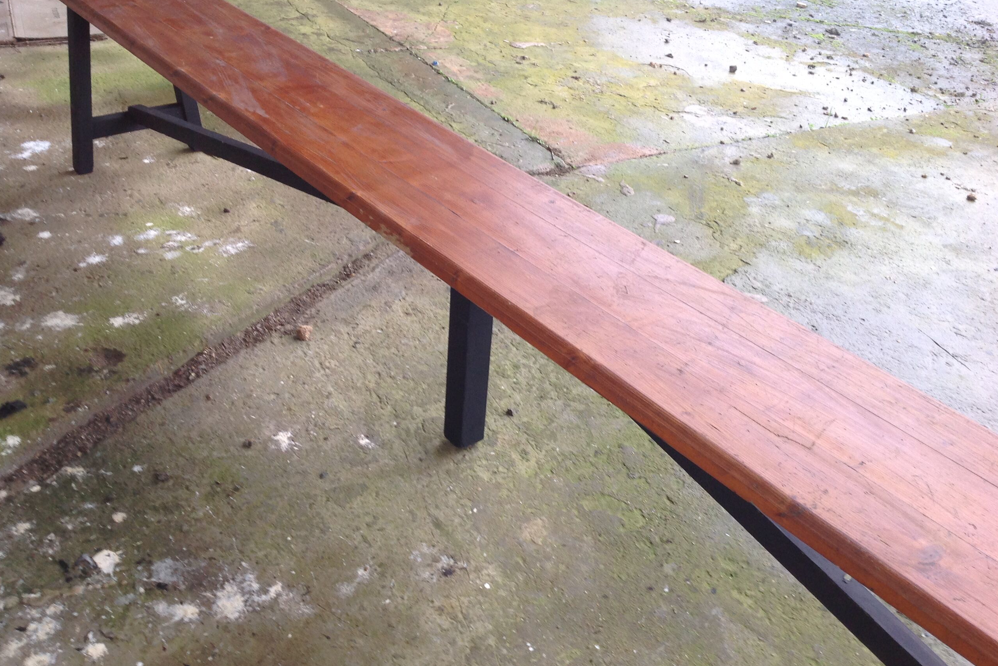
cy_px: 321
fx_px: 1026
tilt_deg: -31.2
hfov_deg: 51.9
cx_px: 501
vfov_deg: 35.9
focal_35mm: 37
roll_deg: -6.0
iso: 50
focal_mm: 4.28
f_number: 2.4
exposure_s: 1/24
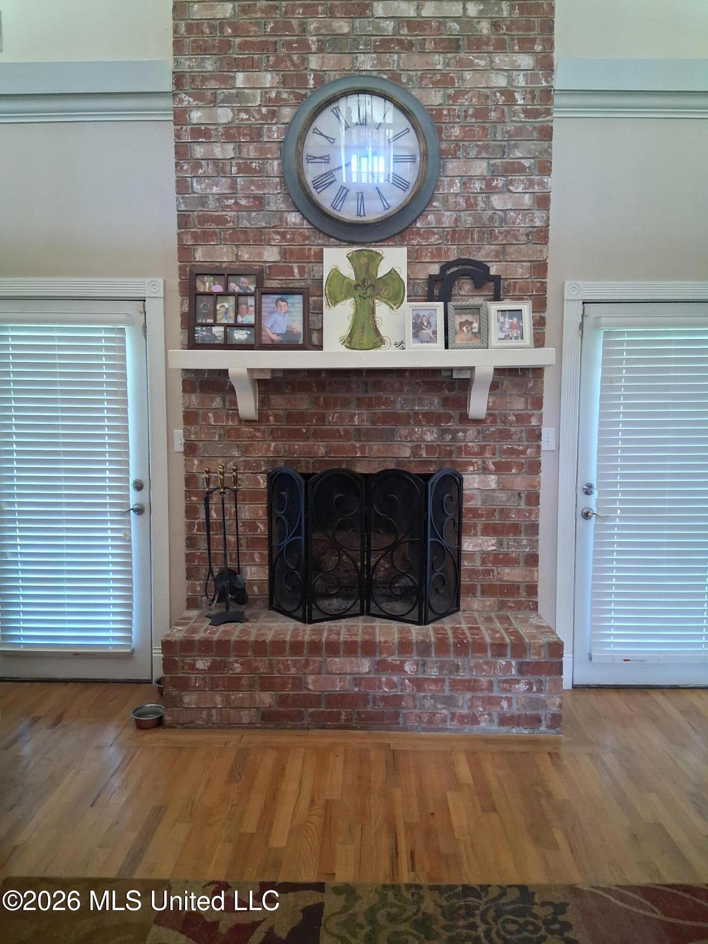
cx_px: 354
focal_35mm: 26
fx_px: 709
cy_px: 472
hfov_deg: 53.1
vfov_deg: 67.3
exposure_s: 1/33
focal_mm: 3.98
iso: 500
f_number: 1.8
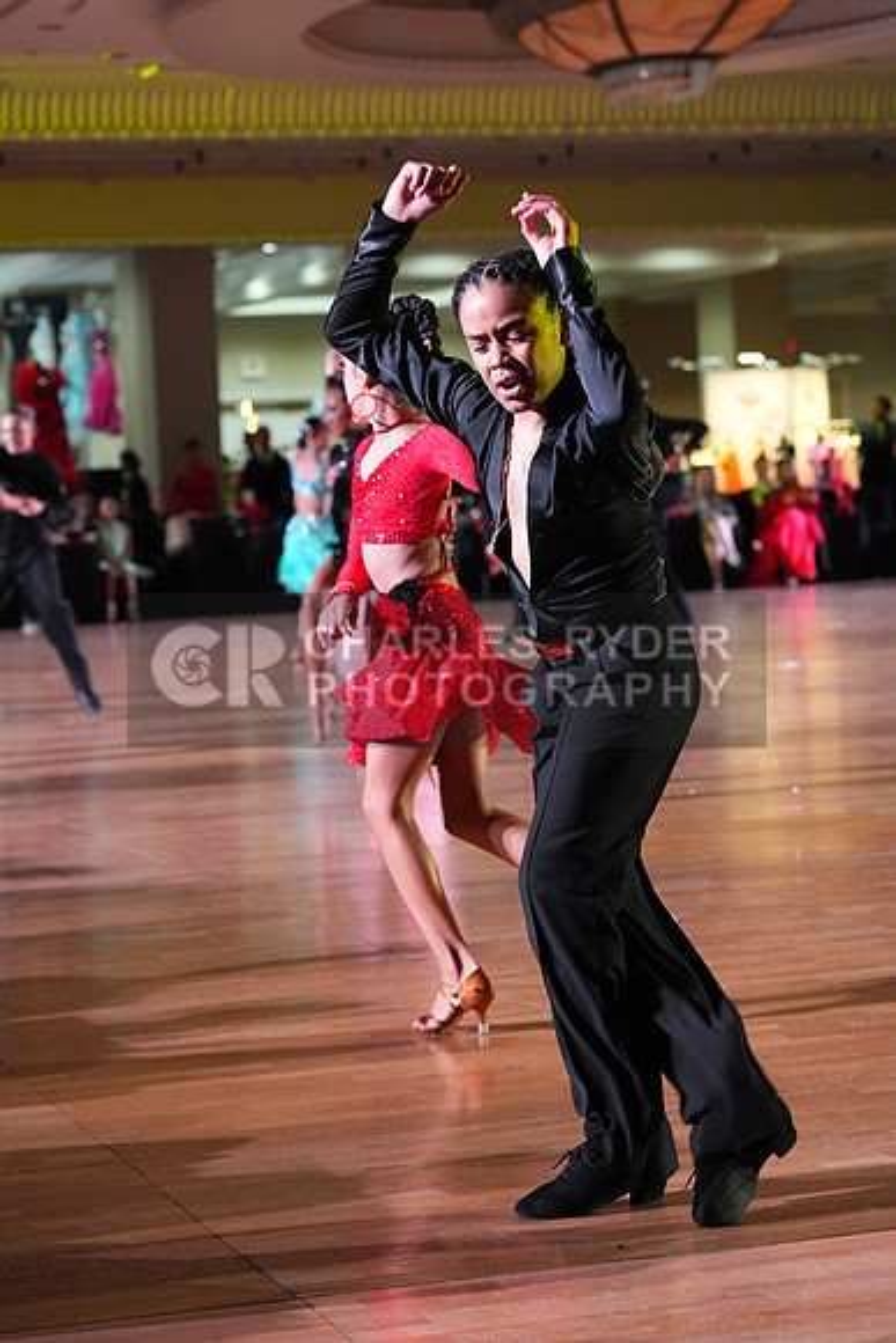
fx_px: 3320
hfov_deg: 15.4
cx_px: 448
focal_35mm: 89
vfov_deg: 22.9
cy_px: 672
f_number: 5
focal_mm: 89
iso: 10000
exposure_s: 1/400
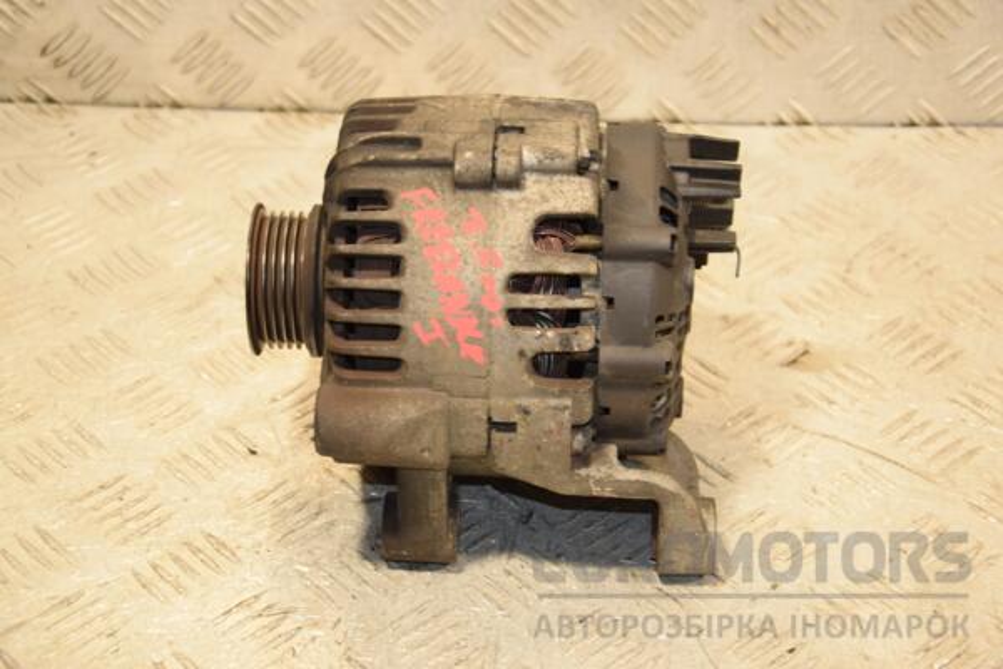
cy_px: 334
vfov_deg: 17.5
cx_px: 502
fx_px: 2173
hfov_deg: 26.0
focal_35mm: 78
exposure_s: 1/160
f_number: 5
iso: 800
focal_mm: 52
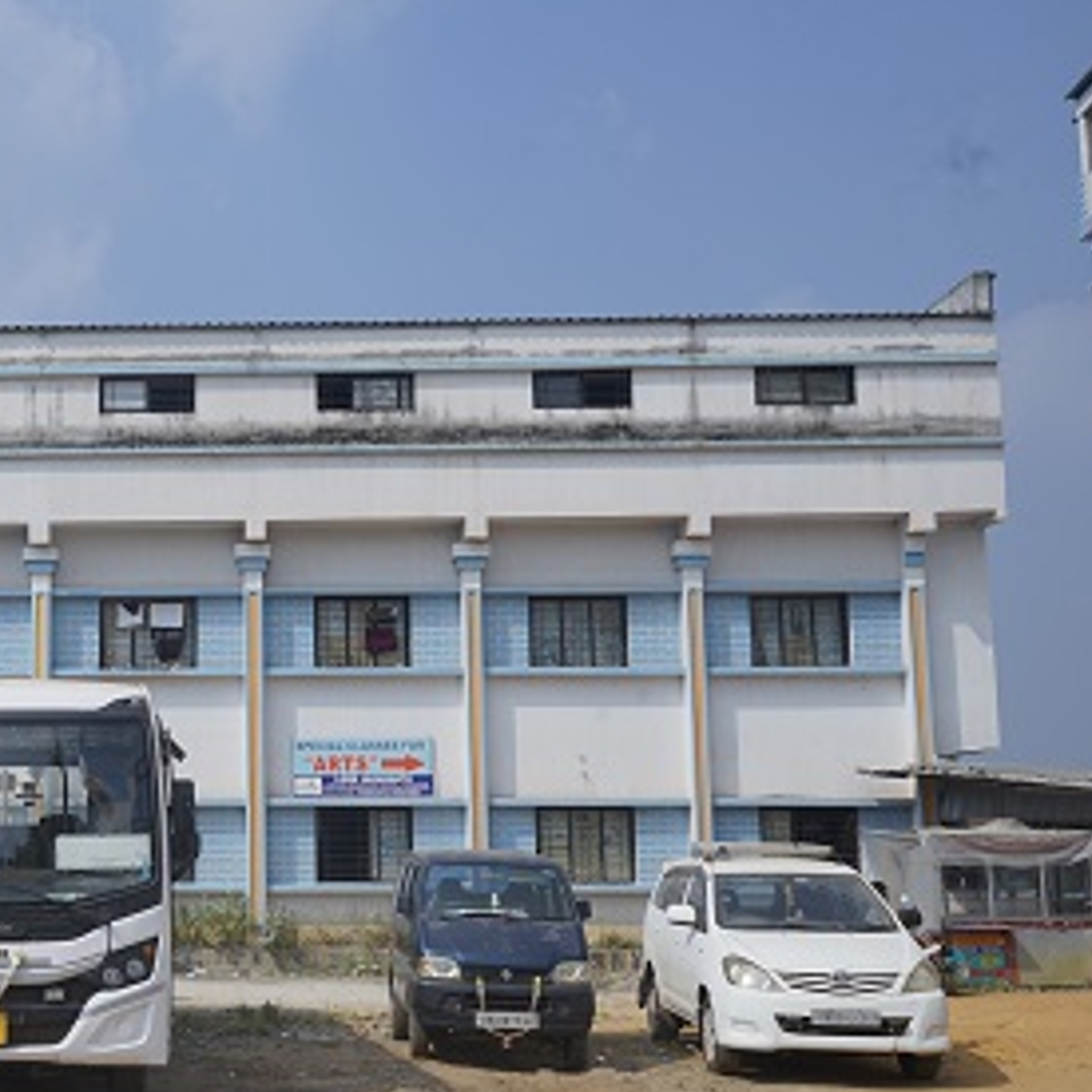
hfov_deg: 31.8
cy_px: 590
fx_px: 1820
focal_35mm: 51
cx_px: 115
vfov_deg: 33.4
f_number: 11
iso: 100
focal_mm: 33
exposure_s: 1/250
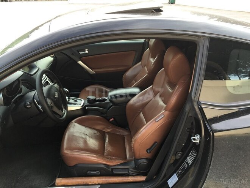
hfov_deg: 61.7
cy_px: 94
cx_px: 125
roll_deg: -0.7
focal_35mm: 29
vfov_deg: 48.2
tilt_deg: -23.8
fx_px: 209
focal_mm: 4.15
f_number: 2.2
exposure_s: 1/100
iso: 25
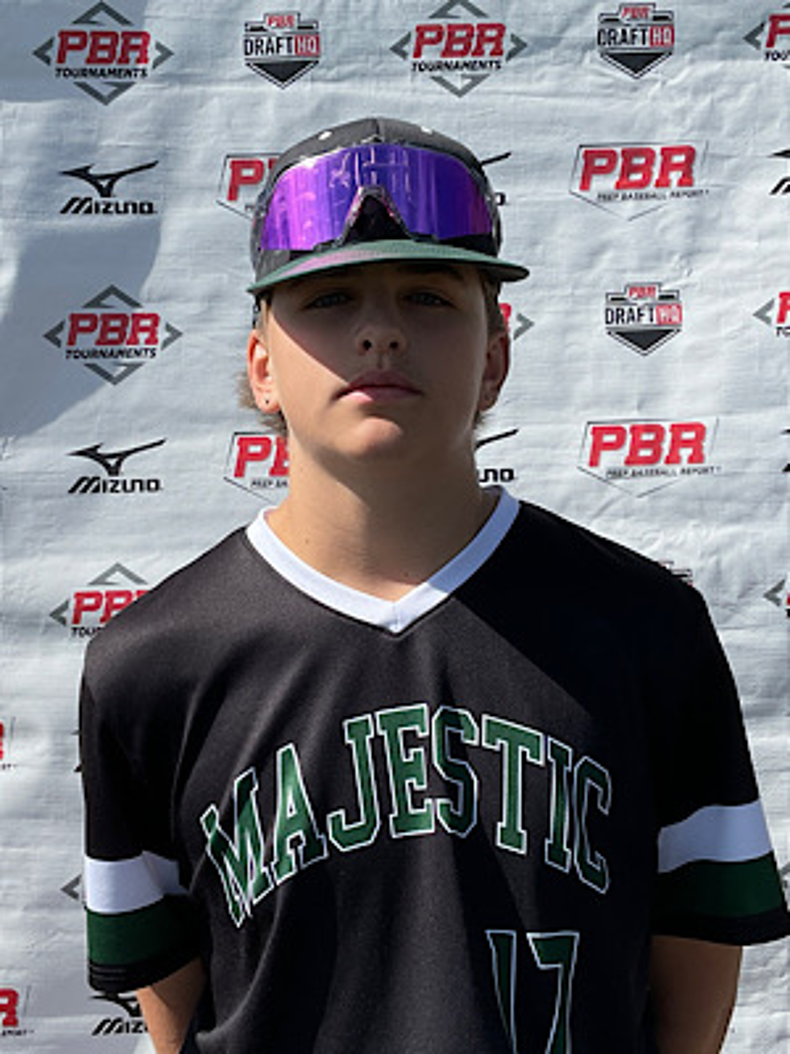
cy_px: 527
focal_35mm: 29
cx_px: 395
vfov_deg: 61.7
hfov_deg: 48.2
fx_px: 882
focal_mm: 3
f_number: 1.8
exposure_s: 1/2959
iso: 25
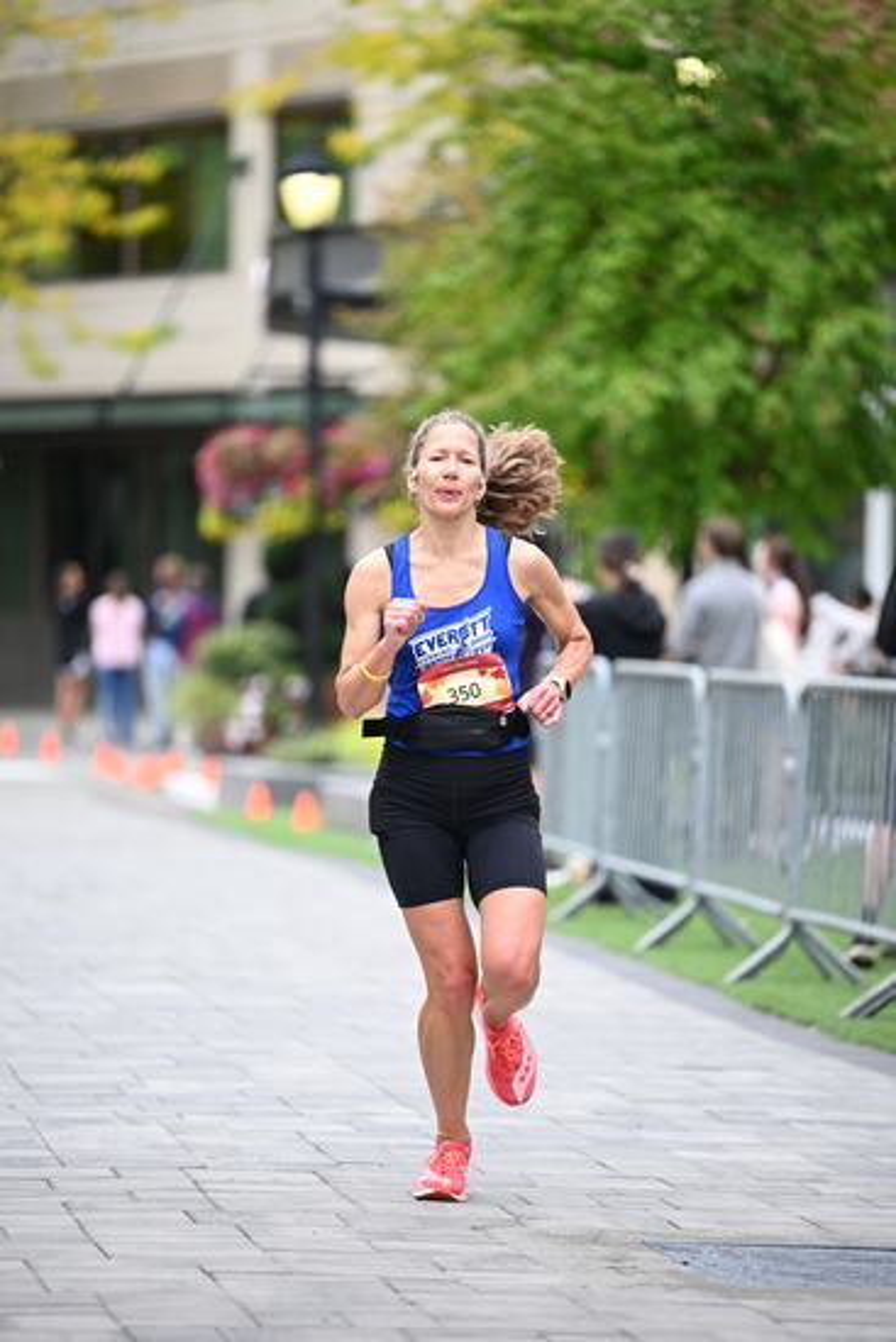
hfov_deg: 7.2
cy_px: 671
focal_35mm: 190
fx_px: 7088
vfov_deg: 10.8
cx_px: 448
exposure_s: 1/1600
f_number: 2.8
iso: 800
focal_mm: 190
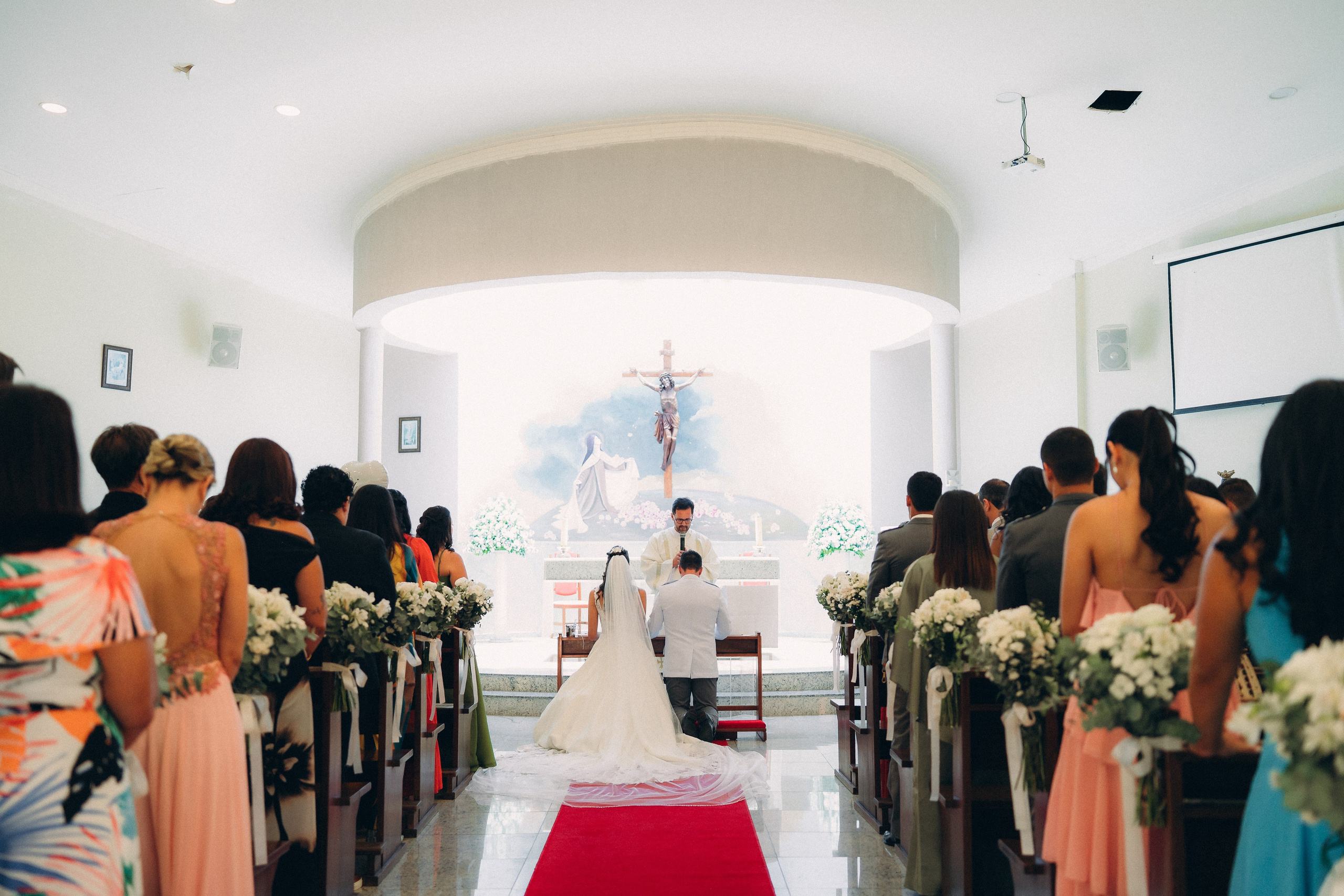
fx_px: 1328
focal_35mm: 36
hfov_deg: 53.7
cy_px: 448
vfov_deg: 37.3
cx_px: 672
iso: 800
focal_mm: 35
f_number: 2
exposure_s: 1/800
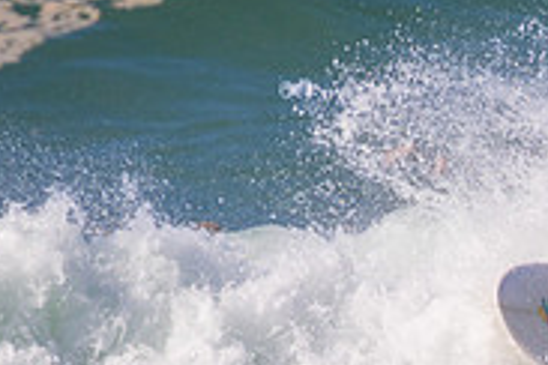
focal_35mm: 2532
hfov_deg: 0.8
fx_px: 38540
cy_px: 498
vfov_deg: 0.5
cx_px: 704
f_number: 11
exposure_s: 1/2000
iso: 1100
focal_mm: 800
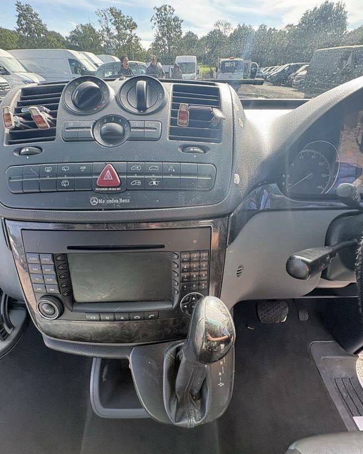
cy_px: 245
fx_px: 201
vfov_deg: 96.6
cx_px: 178
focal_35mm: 15
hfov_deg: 84.0
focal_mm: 2.22
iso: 64
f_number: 2.2
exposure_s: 1/139
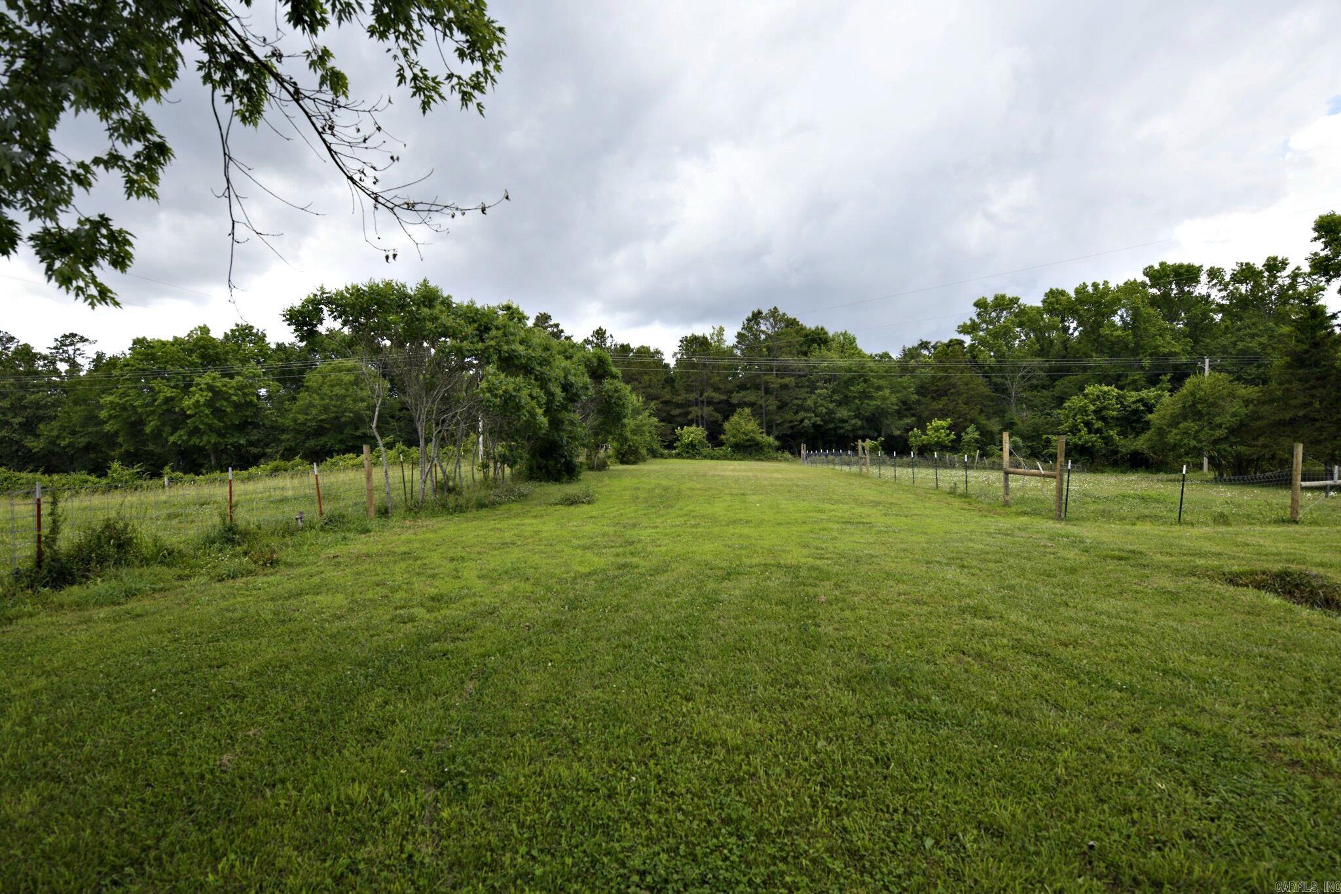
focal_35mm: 16
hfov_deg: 96.7
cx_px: 670
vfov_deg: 73.7
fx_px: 596
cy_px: 447
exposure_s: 1/125
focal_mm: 16
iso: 64
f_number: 5.6
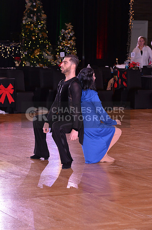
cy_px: 115
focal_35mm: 125
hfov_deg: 10.9
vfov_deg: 16.4
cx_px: 76
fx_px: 794
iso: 2000
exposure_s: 1/250
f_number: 7.1
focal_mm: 125
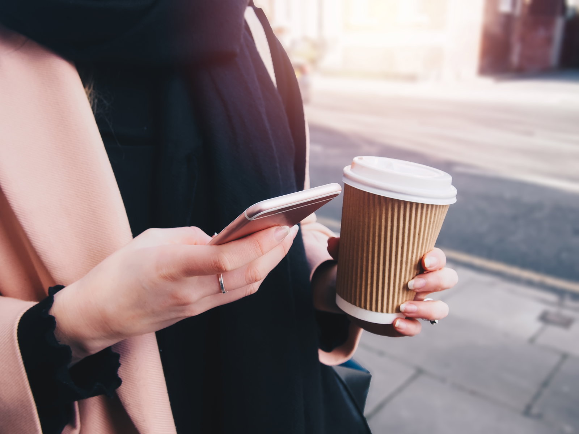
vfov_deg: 44.2
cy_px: 217
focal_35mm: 32
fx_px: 535
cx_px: 290
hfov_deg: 56.8
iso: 200
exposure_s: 1/125
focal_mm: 16
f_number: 4.5
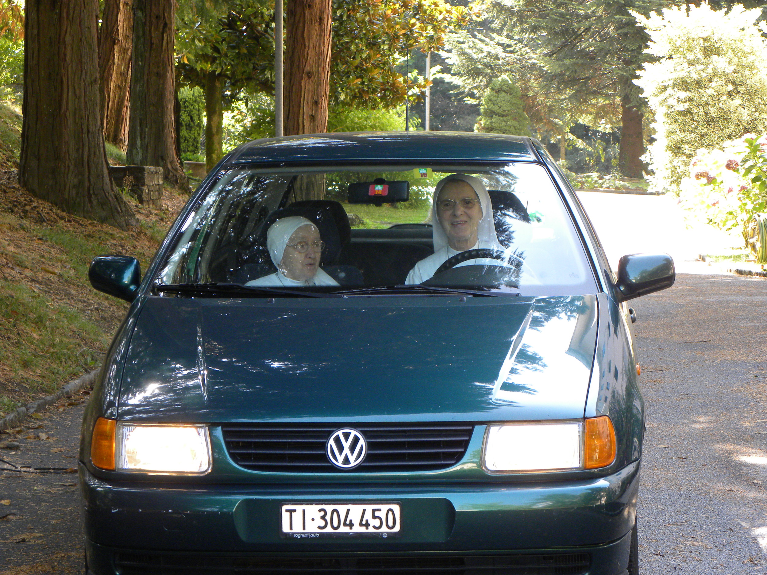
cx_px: 384
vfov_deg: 14.1
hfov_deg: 18.7
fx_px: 2327
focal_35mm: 105
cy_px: 288
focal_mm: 18.8
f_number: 4
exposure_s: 1/60
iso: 155
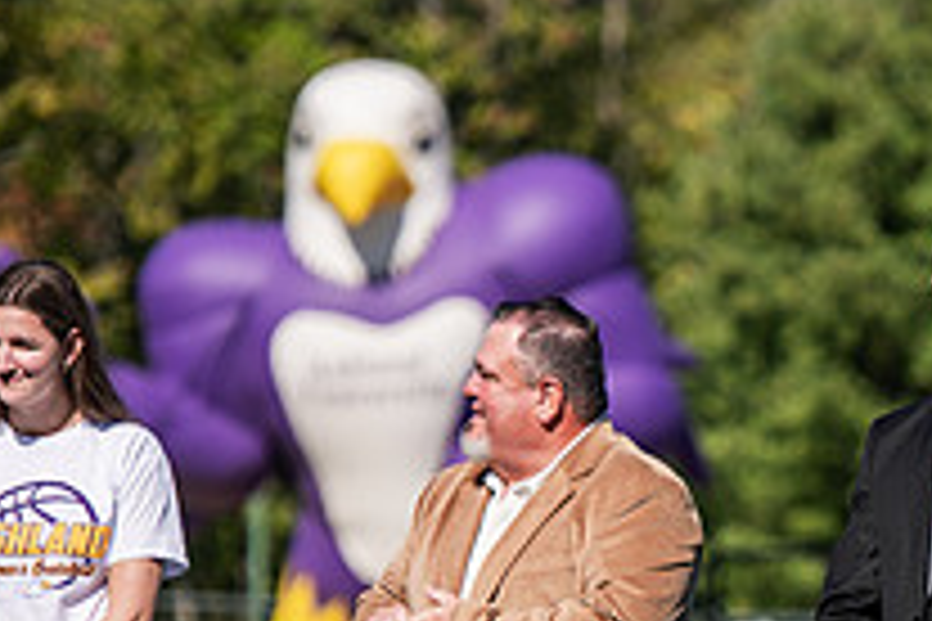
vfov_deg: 3.0
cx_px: 991
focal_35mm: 463
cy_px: 677
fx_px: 11986
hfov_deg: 4.4
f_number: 3.5
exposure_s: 1/1600
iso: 80
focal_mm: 165
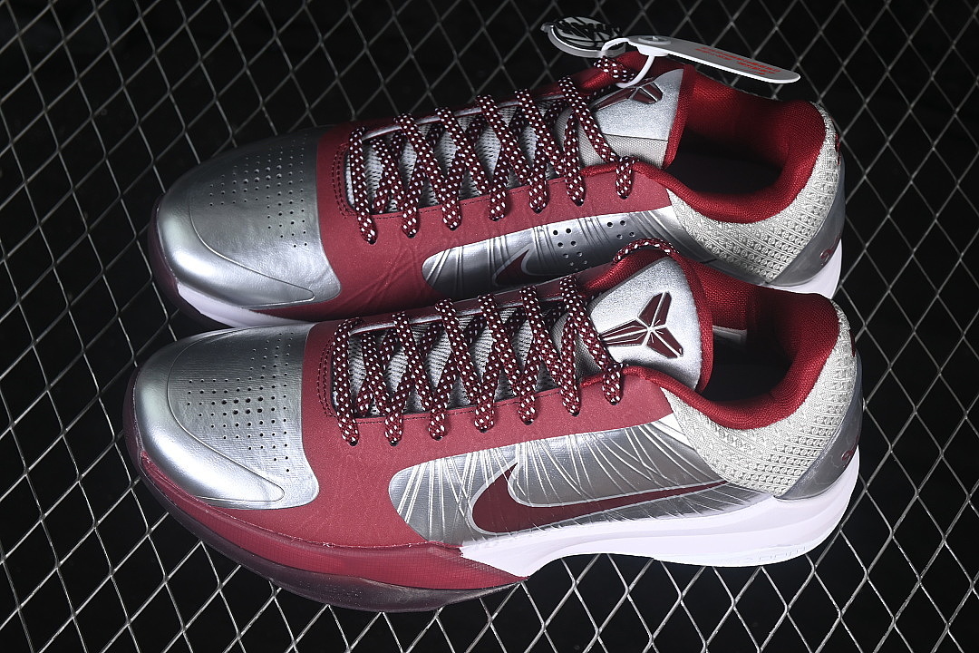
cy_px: 326
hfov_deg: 27.0
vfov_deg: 18.2
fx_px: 2039
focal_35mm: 75
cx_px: 490
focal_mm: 50
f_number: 6.3
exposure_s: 1/60
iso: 160
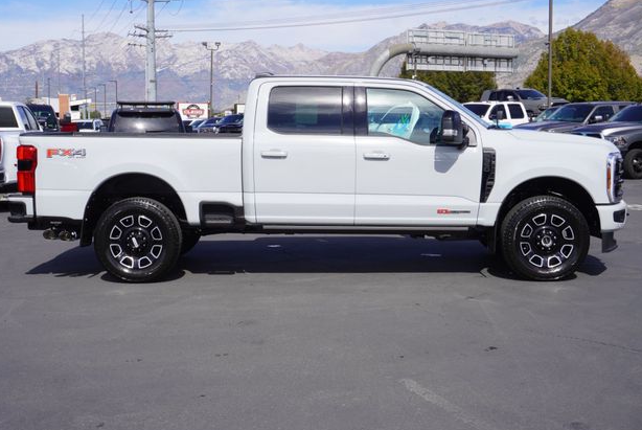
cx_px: 312
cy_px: 218
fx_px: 893
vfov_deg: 27.1
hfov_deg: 39.6
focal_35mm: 50
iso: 100
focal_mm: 32
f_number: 11
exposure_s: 1/160
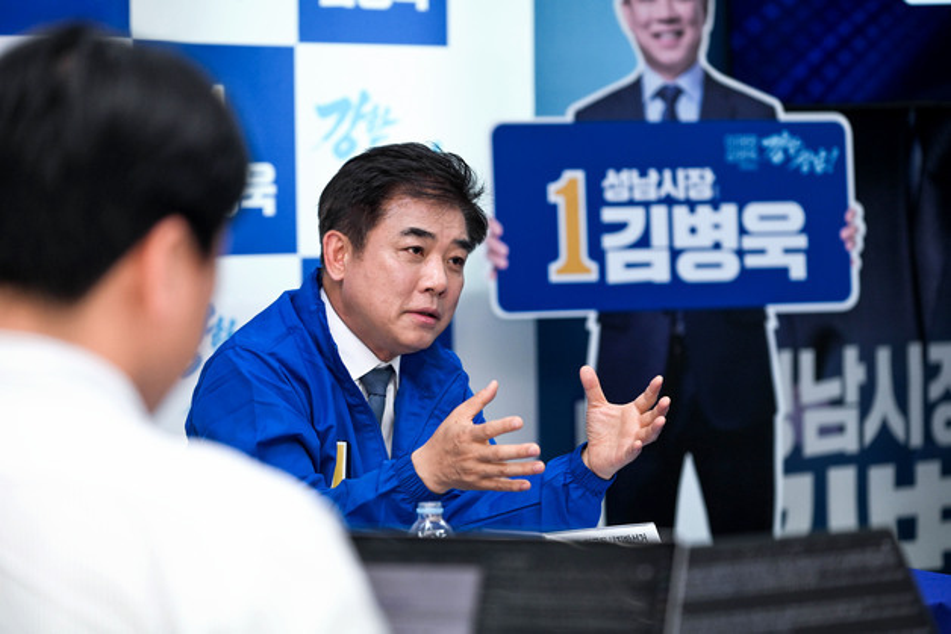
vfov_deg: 10.2
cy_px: 317
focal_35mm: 135
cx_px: 476
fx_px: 3567
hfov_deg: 15.2
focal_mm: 135
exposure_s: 1/250
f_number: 4
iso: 1000
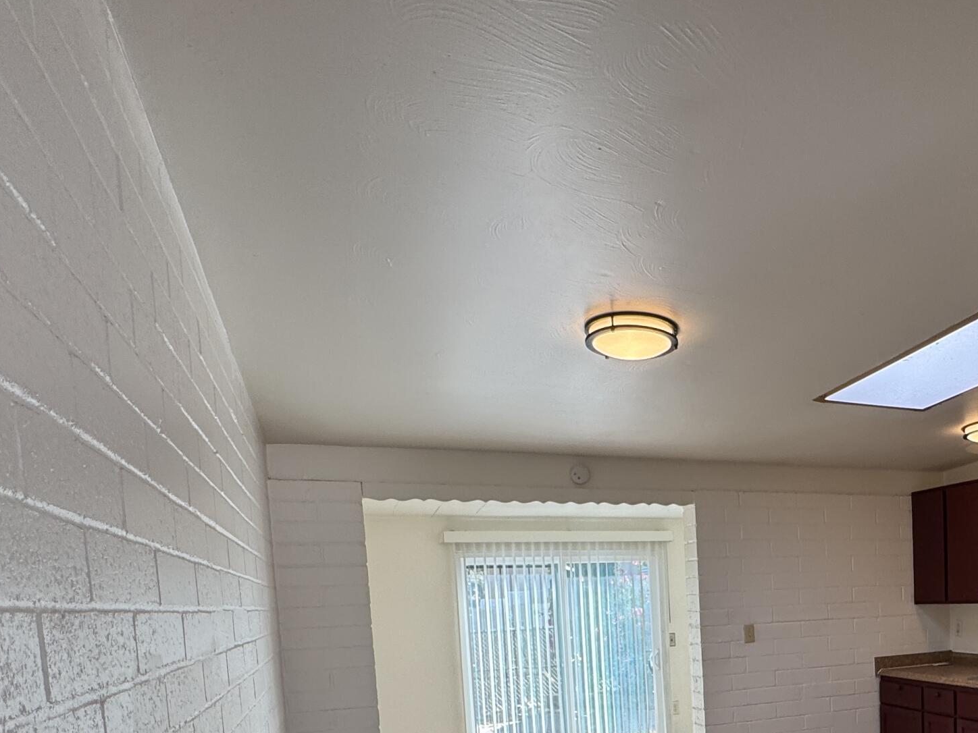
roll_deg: +2.6
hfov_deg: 58.1
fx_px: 819
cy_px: 666
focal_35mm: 29
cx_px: 747
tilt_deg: -5.7
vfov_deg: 43.8
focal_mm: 2.22
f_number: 2.2
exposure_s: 1/138
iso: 40
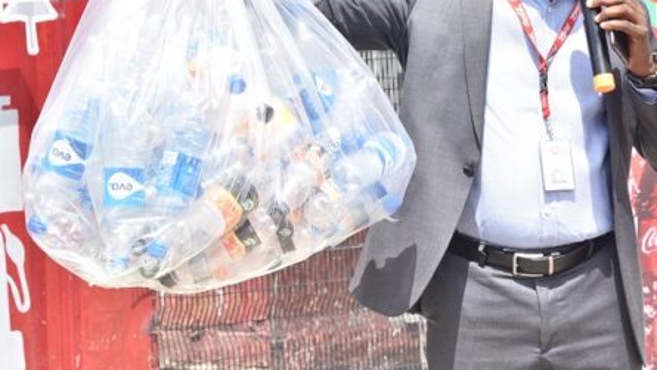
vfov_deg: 6.4
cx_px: 366
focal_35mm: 190
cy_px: 48
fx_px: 3312
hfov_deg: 11.3
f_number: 10
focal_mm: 116
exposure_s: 1/160
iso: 320
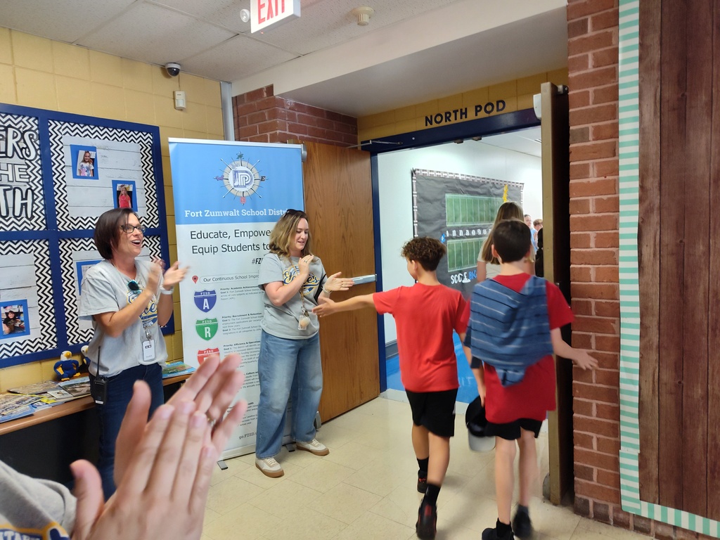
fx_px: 478
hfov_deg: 73.9
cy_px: 270
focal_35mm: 23
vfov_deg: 58.9
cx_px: 360
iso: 875
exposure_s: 1/60
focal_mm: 5.56
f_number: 1.8
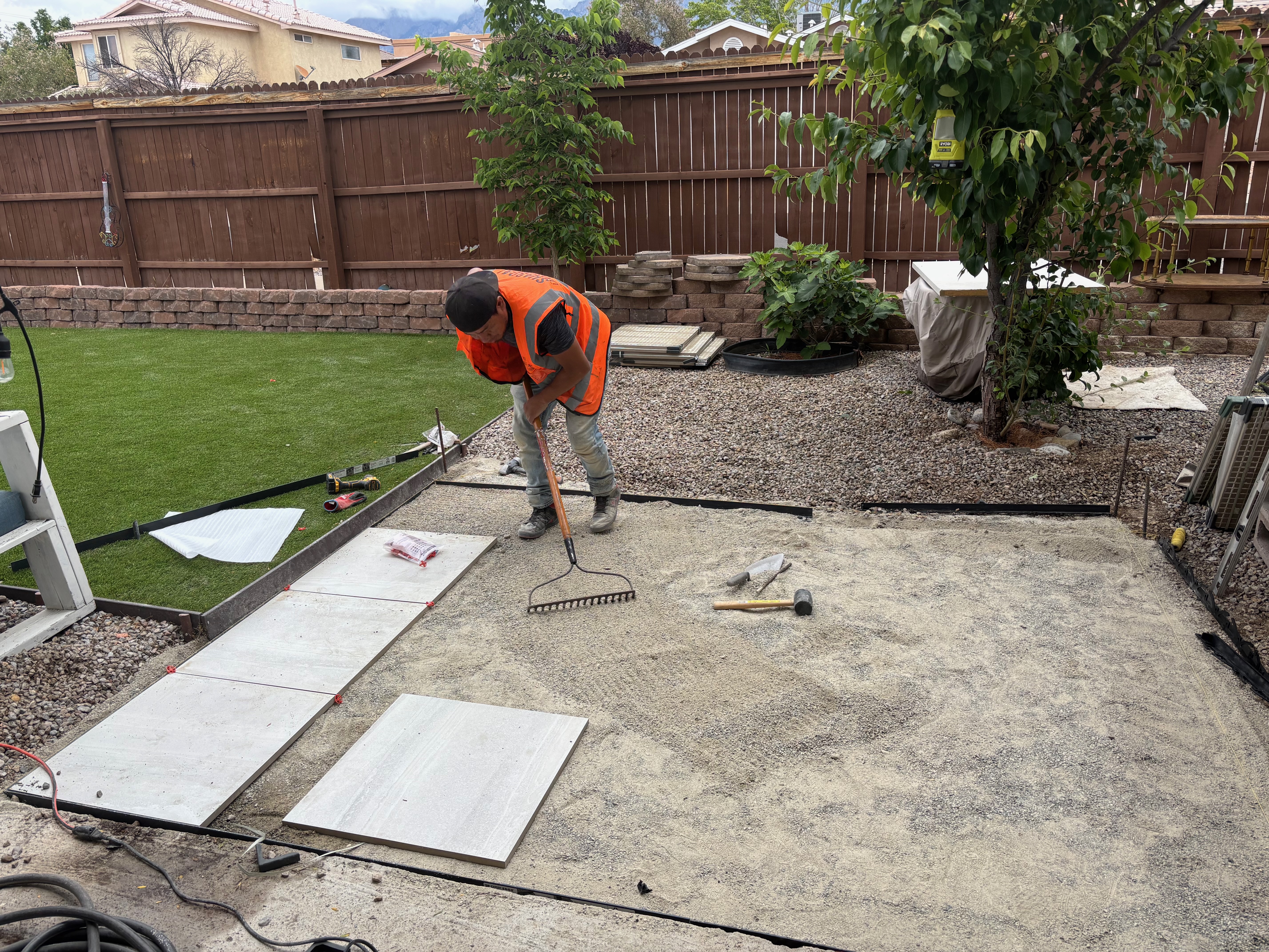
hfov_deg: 67.3
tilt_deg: -18.5
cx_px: 634
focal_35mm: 26
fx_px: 953
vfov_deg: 53.1
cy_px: 476
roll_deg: +1.4
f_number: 1.6
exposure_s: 1/2242
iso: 50
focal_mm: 5.96
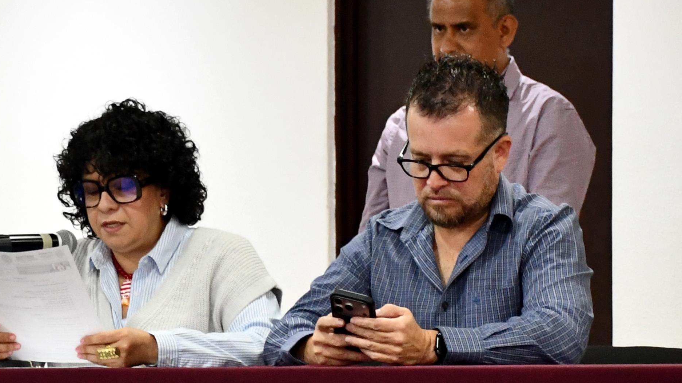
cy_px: 351
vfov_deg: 5.4
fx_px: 4051
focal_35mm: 224
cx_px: 181
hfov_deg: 9.6
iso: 2200
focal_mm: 48
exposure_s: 1/60
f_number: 4.5
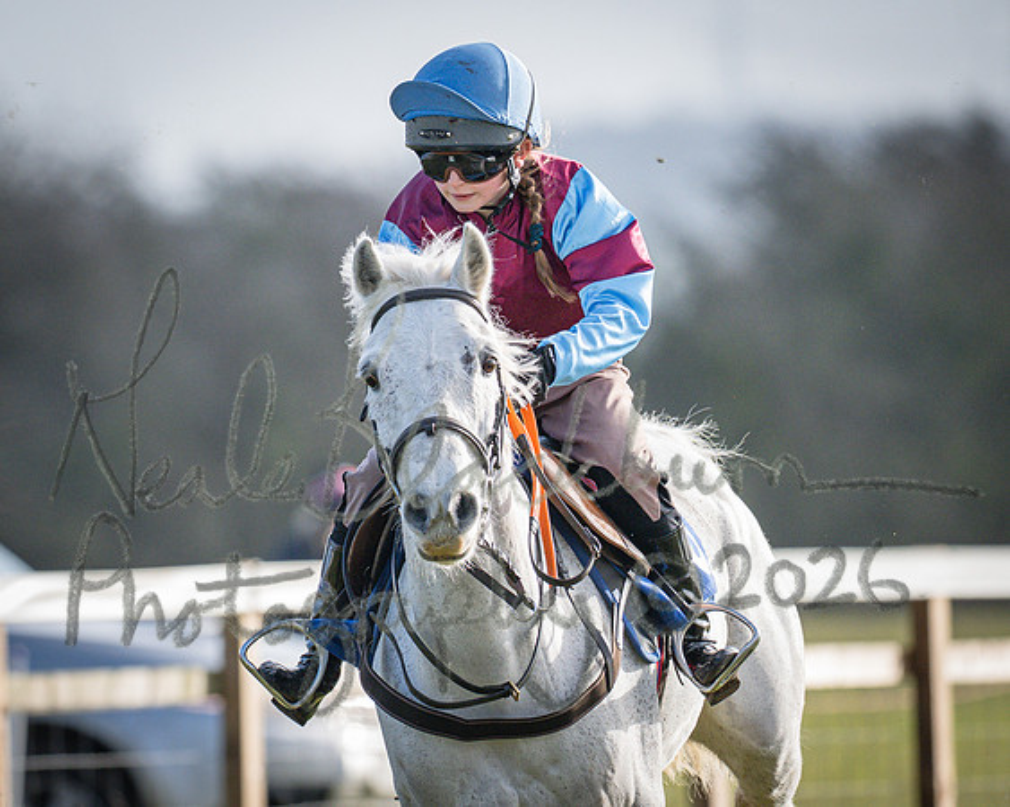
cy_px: 431
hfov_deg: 1.8
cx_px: 198
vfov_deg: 1.5
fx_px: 31450
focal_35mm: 1052
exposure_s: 1/1250
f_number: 4.5
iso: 400
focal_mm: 400
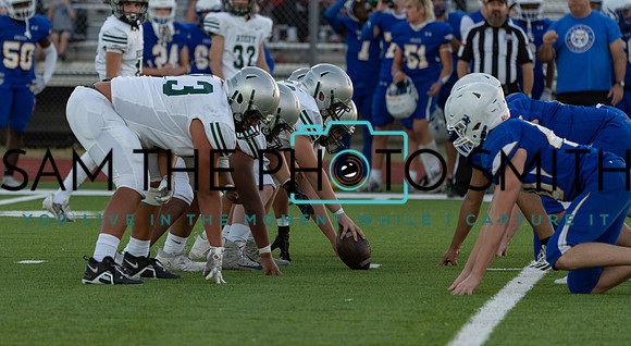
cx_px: 274
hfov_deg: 5.9
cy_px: 172
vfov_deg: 3.2
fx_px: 6130
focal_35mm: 369
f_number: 5.6
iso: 2000
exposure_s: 1/1250
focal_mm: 309
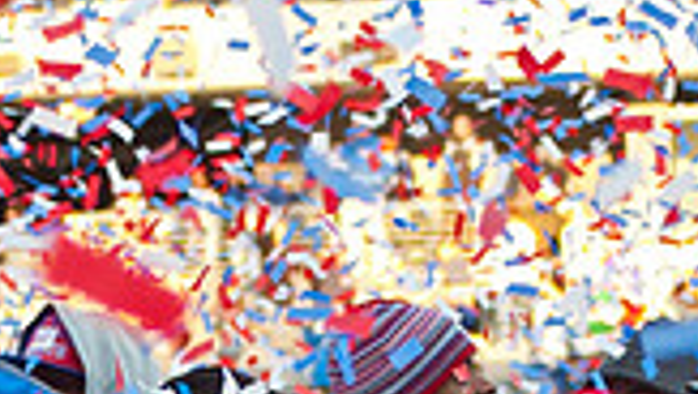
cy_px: 566
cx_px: 41
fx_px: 8558
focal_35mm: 462
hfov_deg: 4.7
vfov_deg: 2.6
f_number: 6.3
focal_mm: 70
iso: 320
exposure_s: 1/160
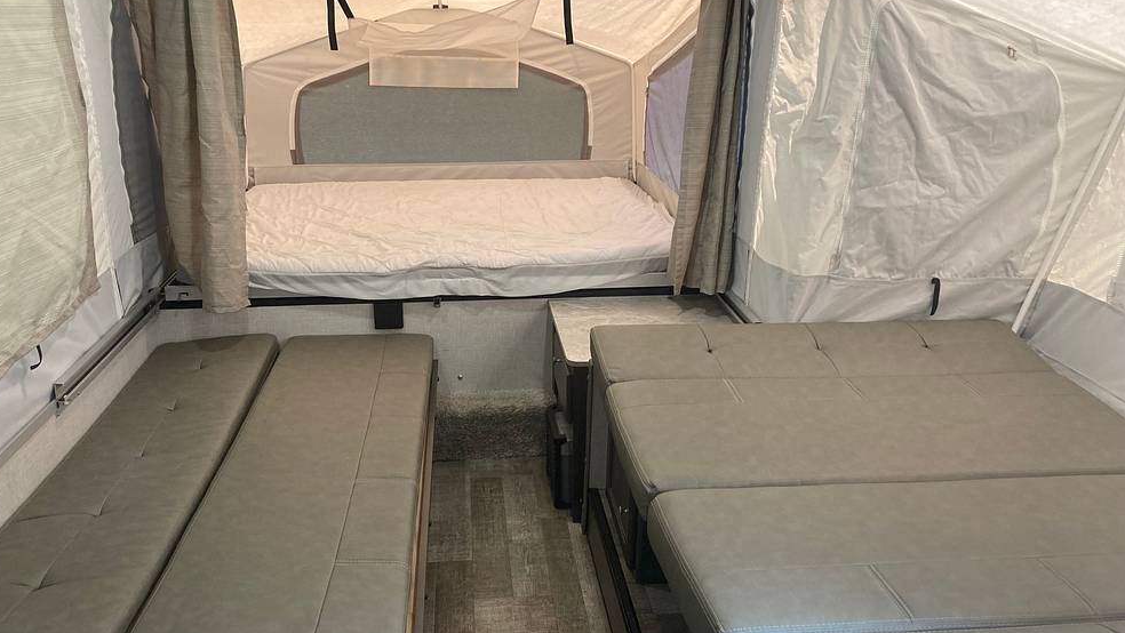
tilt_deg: -17.6
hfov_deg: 62.6
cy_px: 322
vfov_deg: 37.8
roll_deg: +0.3
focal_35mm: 31
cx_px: 554
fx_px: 925
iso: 125
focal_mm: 3.99
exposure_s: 1/60
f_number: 1.8
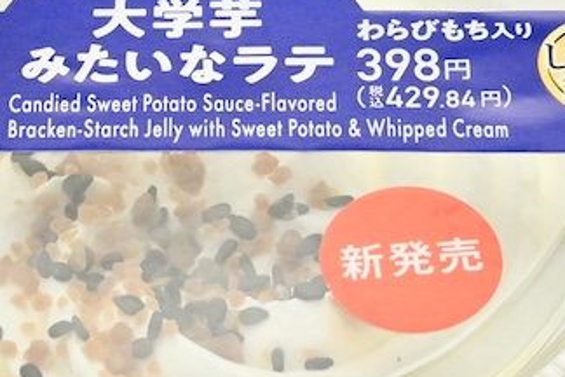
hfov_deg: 11.1
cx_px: 202
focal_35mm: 185
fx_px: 2903
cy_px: 282
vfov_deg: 7.4
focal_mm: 60
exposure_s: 1/100
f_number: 16
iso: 6400
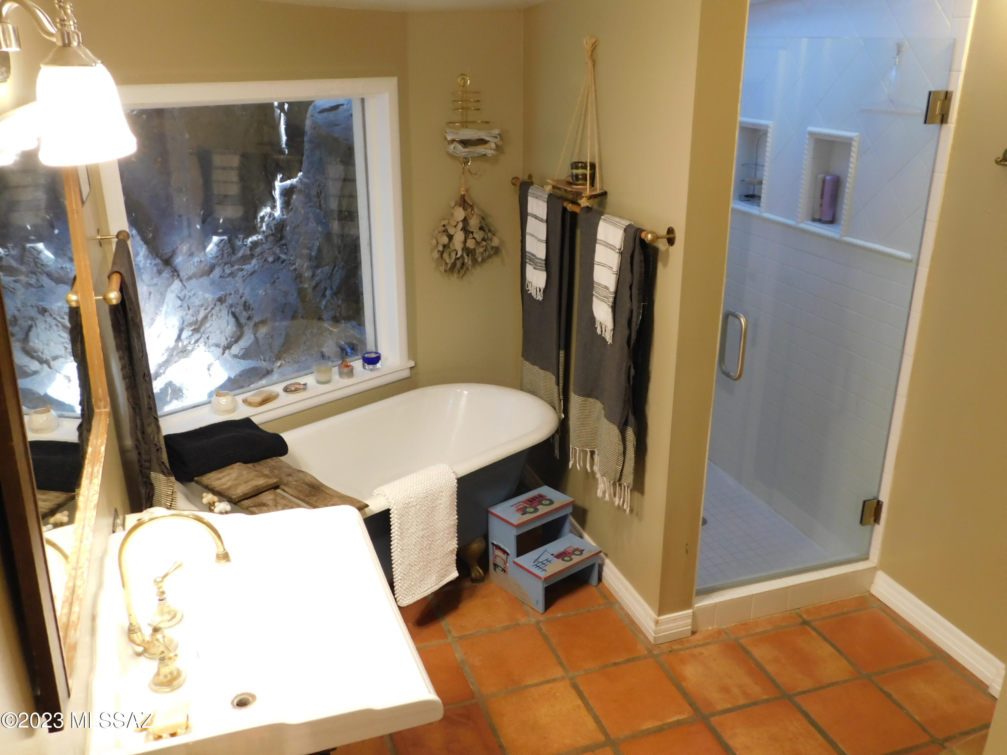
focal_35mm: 30
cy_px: 378
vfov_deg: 46.8
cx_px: 504
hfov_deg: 60.0
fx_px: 873
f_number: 3.2
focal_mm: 5.3
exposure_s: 1/25
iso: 400
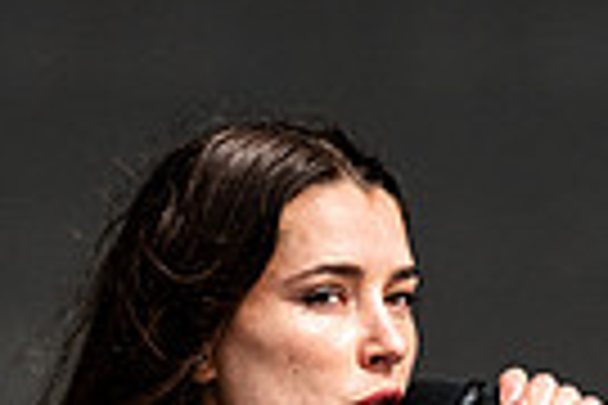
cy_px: 517
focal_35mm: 759
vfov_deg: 1.8
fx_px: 12818
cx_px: 473
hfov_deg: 2.7
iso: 250
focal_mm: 150
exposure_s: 1/4000
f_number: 4.5
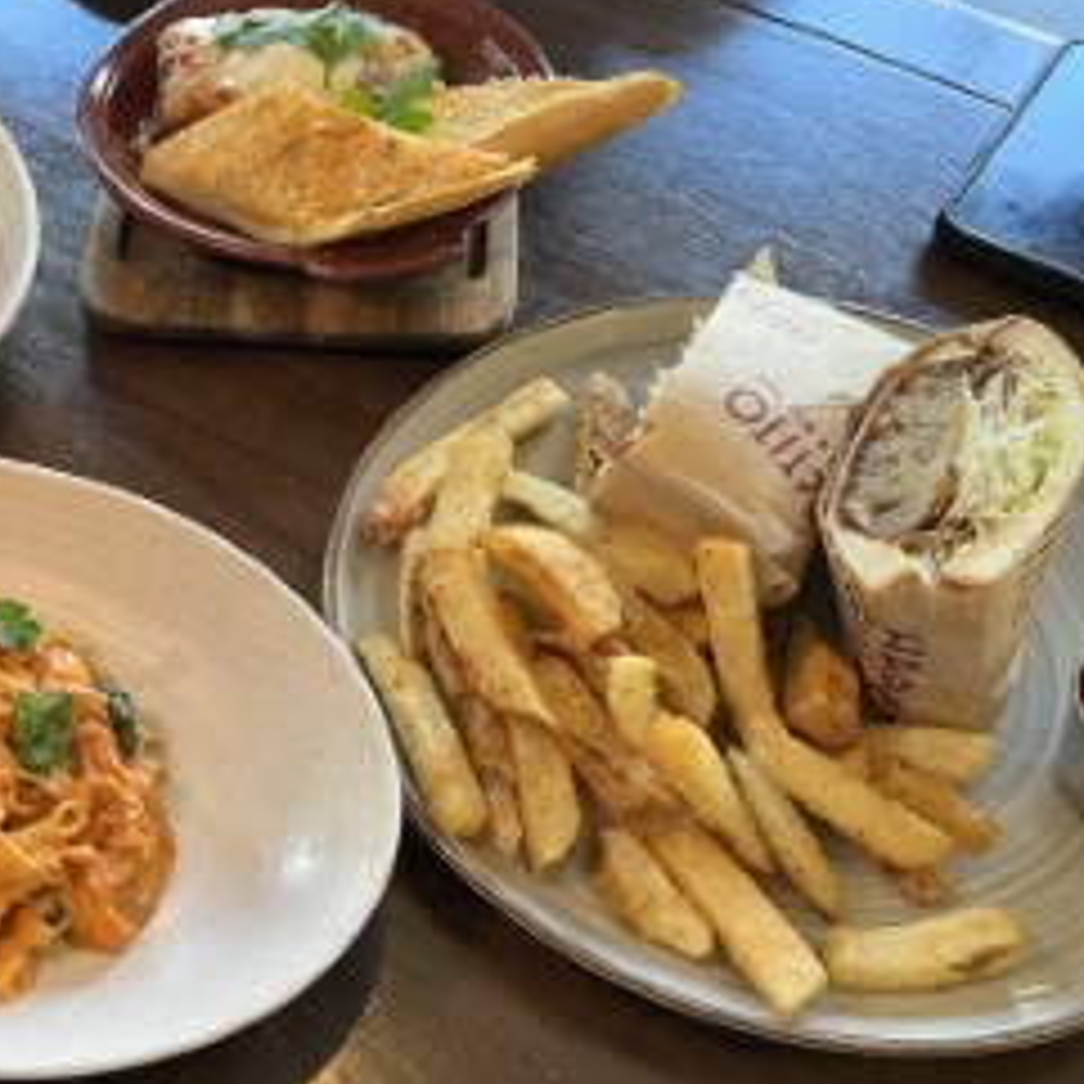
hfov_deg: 36.4
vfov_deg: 39.1
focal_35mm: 43
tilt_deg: -54.1
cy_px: 625
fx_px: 1523
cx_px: 76
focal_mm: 5.1
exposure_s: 1/60
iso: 100
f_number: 1.6
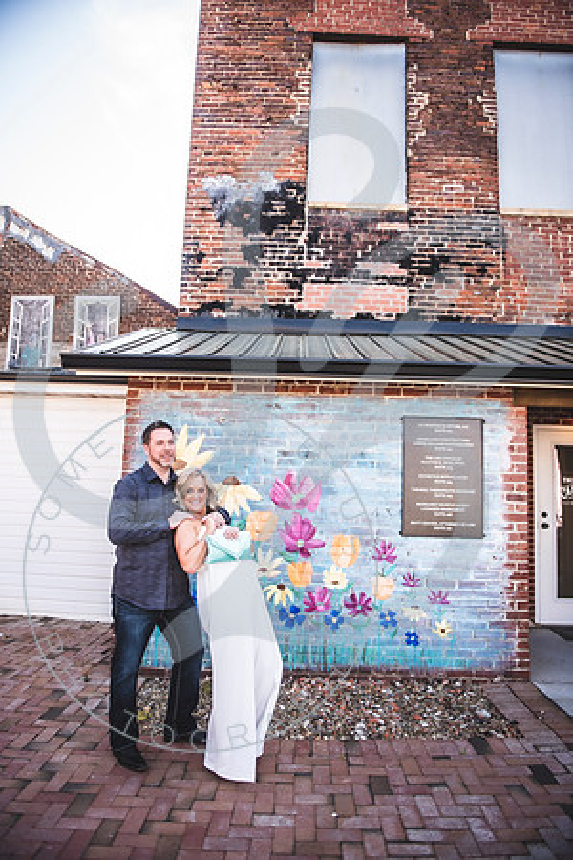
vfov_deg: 73.7
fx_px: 573
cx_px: 286
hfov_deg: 53.1
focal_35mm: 24
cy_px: 430
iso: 100
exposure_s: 1/400
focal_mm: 24
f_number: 2.8
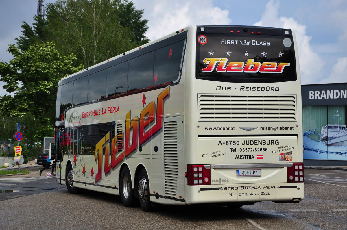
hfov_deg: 27.0
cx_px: 174
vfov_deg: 18.1
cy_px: 115
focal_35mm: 75
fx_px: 722
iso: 200
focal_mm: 50
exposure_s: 1/1600
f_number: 5
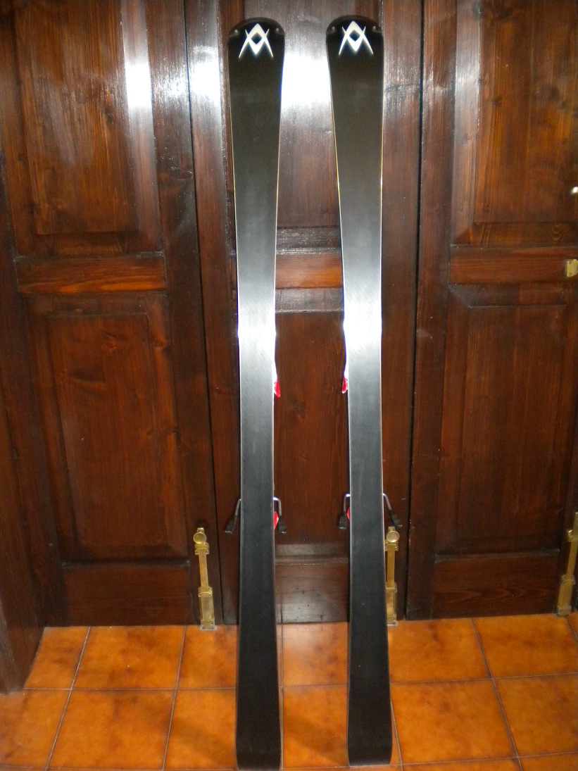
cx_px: 289
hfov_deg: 40.7
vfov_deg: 52.6
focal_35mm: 35
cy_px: 386
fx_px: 779
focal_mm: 6.3
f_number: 3.1
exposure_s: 1/30
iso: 400
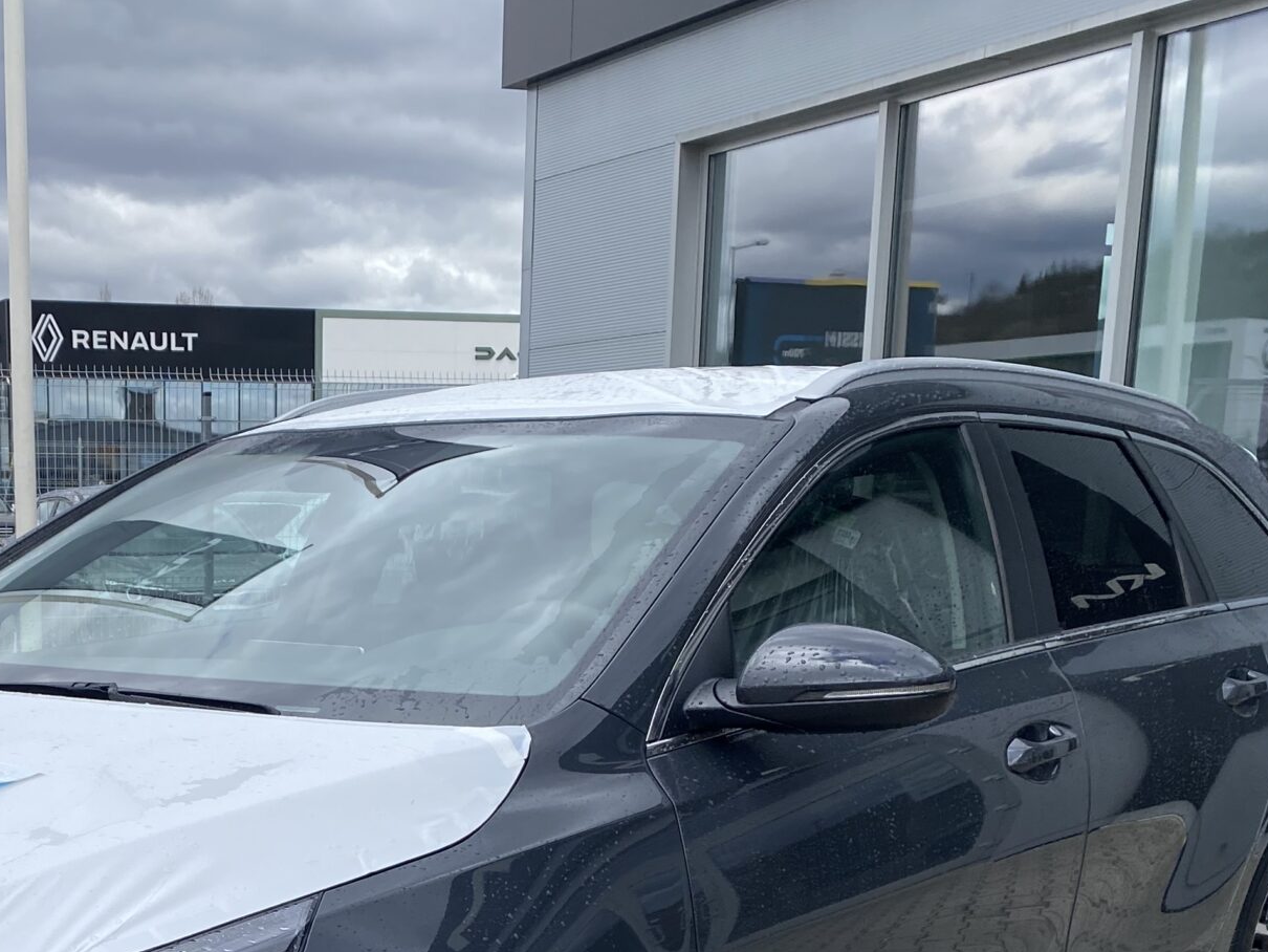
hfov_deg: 33.5
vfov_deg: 25.0
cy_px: 1004
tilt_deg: -14.8
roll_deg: +0.9
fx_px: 2015
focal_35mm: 55
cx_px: 193
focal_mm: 4.25
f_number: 1.8
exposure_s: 1/965
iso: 32
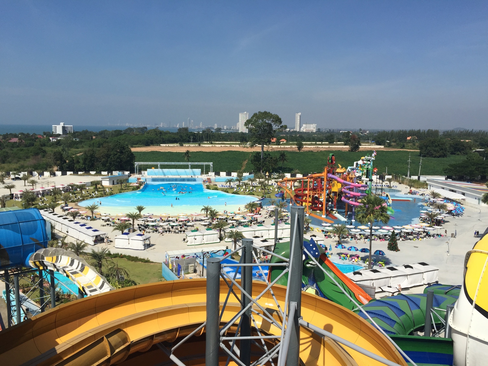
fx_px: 409
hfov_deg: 61.7
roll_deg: -1.9
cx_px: 244
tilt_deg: -7.6
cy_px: 183
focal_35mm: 29
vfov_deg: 48.2
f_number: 2.2
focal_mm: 4.15
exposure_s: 1/3968
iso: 32
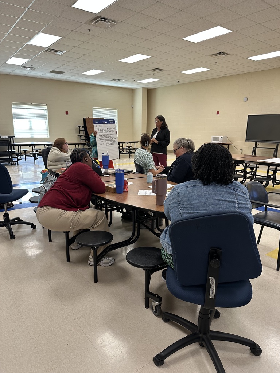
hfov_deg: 56.8
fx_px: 259
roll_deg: -0.8
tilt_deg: -12.9
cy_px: 186
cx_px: 140
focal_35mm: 24
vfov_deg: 71.6
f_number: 1.78
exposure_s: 1/60
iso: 160
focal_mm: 6.86
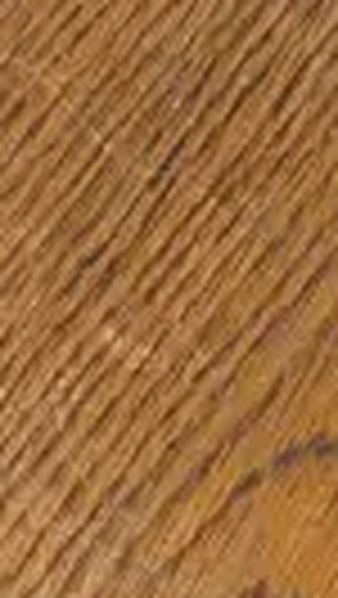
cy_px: -324
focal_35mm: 202
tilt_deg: -53.5
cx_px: 829
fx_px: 3212
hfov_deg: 5.8
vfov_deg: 10.3
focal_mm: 6.86
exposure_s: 1/50
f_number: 1.78
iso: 160
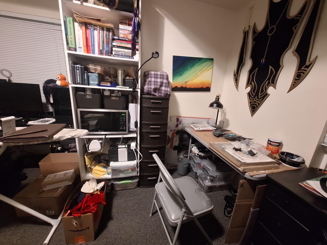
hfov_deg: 106.2
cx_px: 164
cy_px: 122
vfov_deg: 89.9
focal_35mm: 13
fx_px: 123
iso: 640
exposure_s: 1/20
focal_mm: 1.74
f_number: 2.2
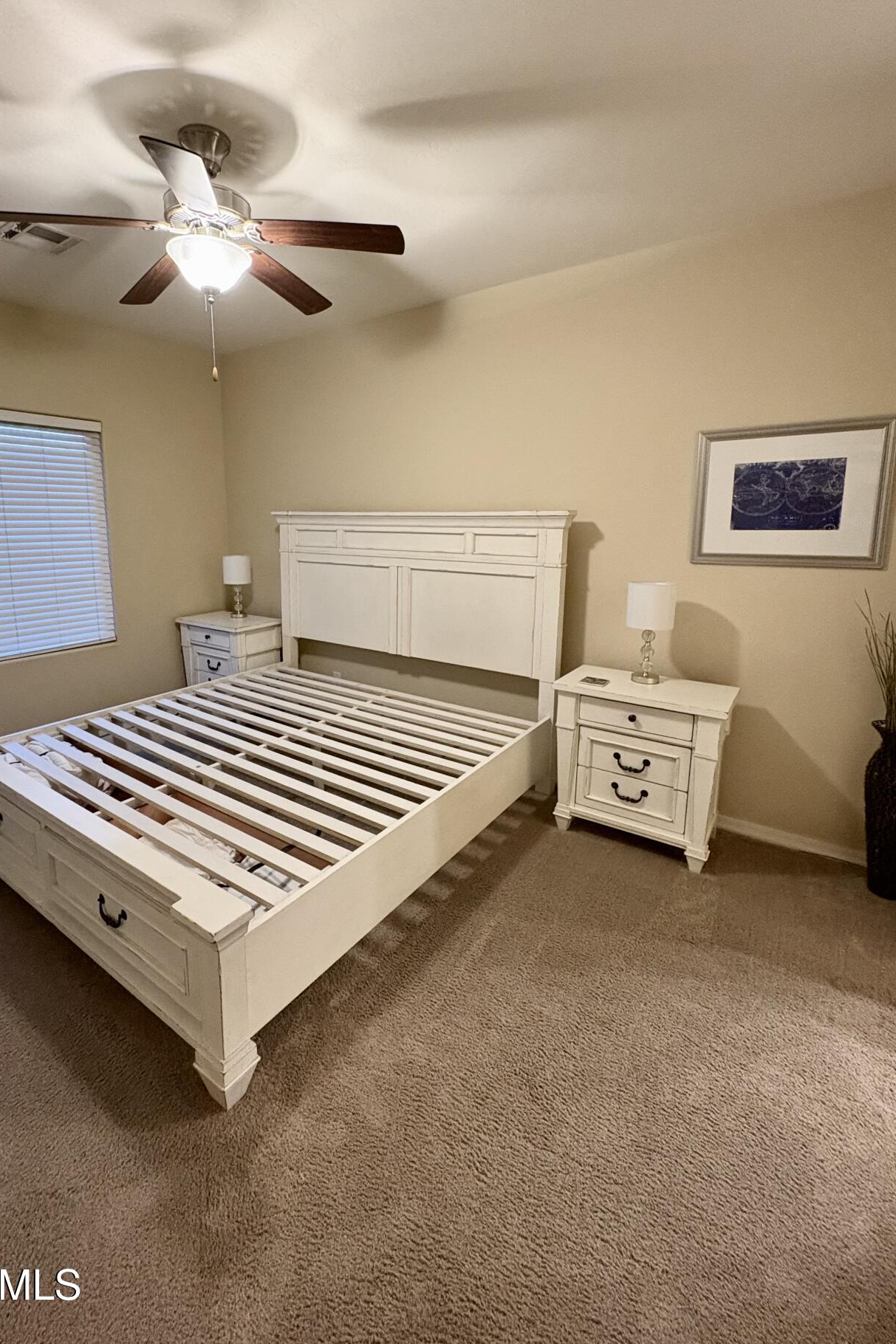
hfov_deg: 73.4
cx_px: 386
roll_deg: +0.2
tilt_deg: -7.8
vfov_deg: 96.5
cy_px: 614
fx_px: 597
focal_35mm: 16
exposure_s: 1/60
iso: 500
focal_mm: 2.22
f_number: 2.2
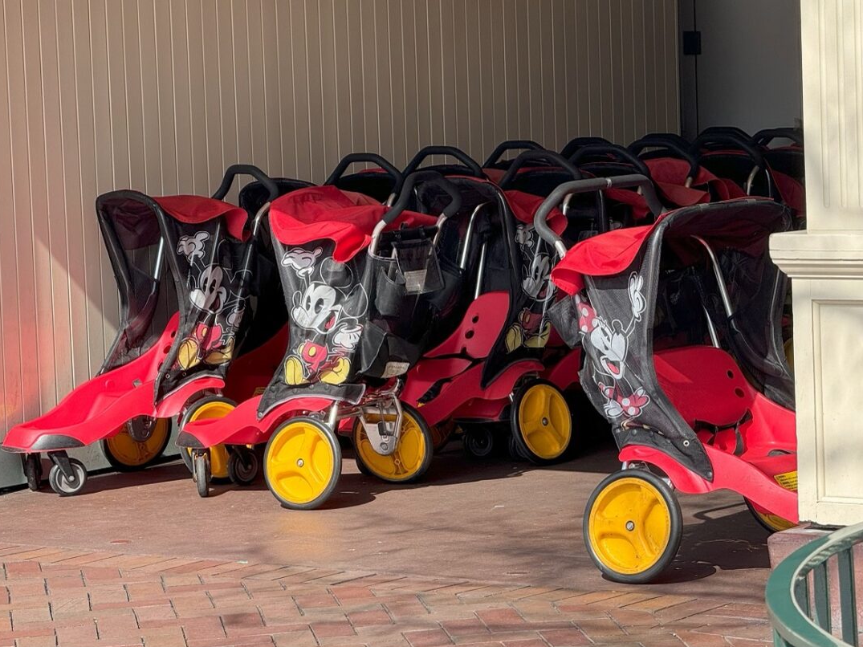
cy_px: 323
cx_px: 408
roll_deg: +2.2
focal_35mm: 134
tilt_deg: -3.9
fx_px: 3340
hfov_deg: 14.7
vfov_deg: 11.1
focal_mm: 15.66
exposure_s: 1/601
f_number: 2.8
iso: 50
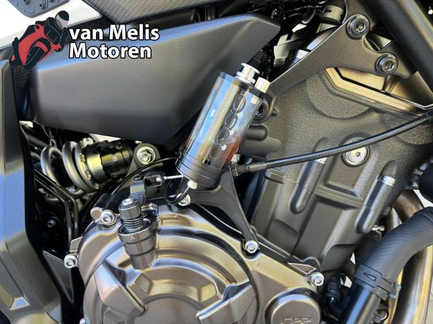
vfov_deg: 53.1
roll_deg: +0.8
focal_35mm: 26
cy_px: 162
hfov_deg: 67.3
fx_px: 325
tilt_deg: -28.1
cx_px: 216
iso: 125
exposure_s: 1/88
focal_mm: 5.1
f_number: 1.6
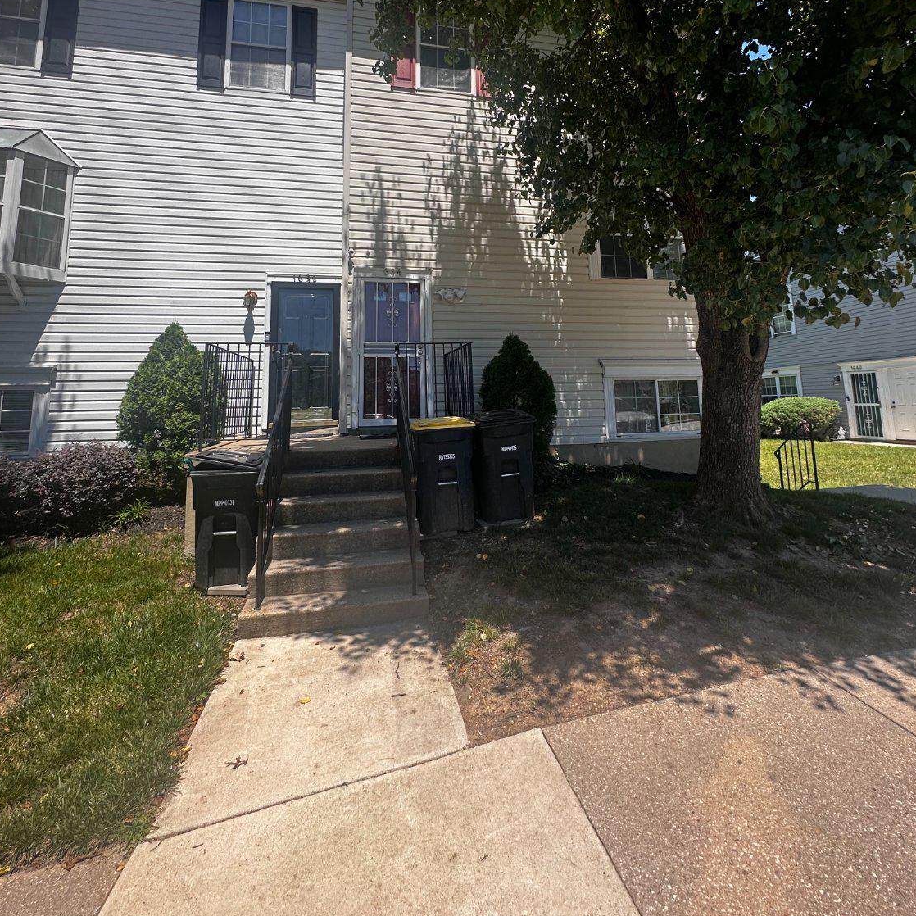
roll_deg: +0.8
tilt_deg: +8.8
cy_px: 333
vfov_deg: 82.1
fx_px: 509
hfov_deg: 84.0
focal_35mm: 17
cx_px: 461
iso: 40
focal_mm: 2.22
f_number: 2.2
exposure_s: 1/955
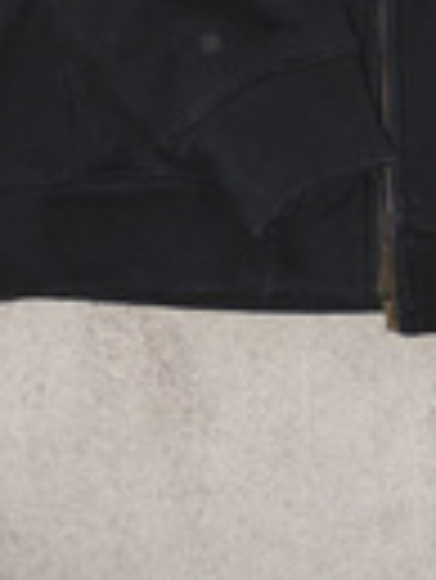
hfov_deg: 10.9
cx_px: 326
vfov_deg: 13.3
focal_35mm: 136
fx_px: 2280
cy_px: -387
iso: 200
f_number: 3.3
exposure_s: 1/30
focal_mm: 6.2
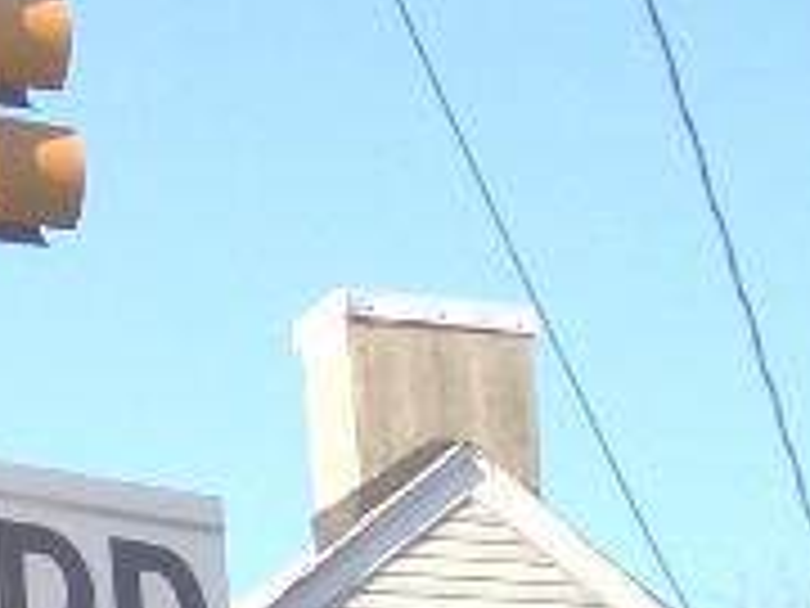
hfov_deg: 11.9
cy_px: 644
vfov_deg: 9.6
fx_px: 3604
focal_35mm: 154
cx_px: -634
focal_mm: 4.8
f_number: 4
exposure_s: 1/500
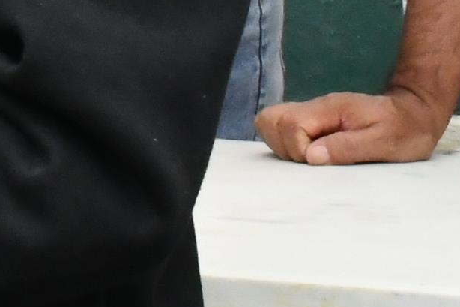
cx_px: -488
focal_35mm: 272
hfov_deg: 7.3
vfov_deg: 4.9
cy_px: -534
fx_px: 3474
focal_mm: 27
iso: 3200
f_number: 20
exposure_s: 1/250
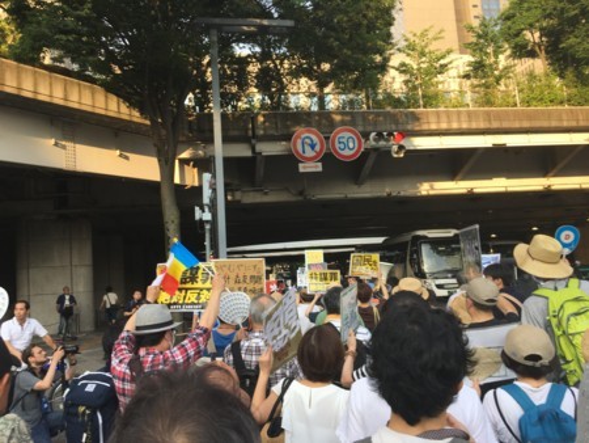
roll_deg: +0.0
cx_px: 294
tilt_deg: +7.9
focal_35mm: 29
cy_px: 222
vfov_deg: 48.3
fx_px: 494
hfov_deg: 61.6
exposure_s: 1/359
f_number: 2.2
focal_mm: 4.15
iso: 25
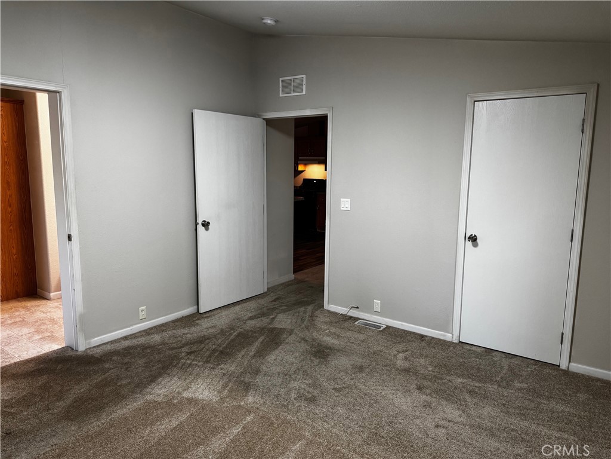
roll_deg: -0.8
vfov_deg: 56.8
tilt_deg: -9.1
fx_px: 424
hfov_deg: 71.6
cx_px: 306
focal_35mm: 24
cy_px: 230
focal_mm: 6.76
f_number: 1.78
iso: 200
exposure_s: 1/60
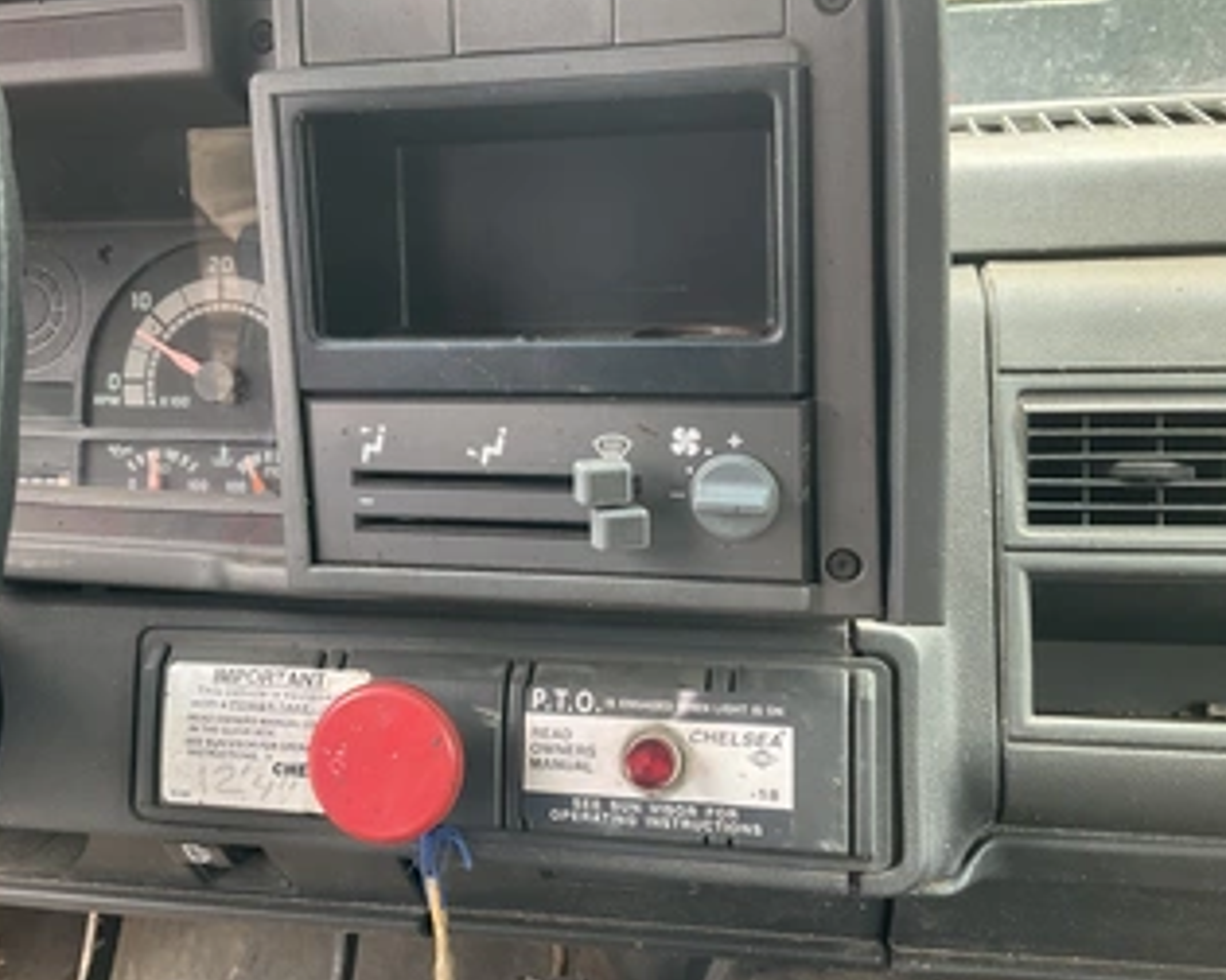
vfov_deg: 41.2
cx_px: 502
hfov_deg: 50.0
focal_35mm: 36
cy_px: 490
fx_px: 1306
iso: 64
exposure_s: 1/107
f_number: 1.8
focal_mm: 3
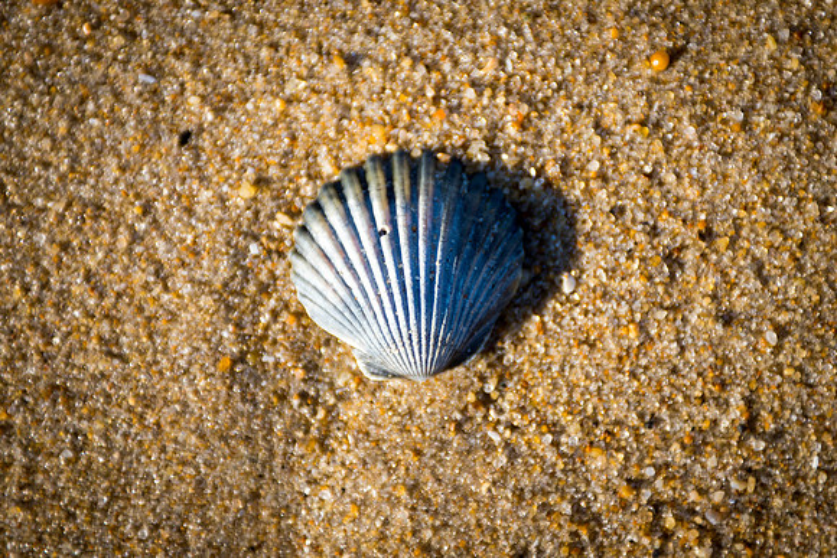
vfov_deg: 12.9
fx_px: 2466
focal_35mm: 106
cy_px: 229
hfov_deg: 19.3
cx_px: 465
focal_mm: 70
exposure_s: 1/2500
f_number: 2.8
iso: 200
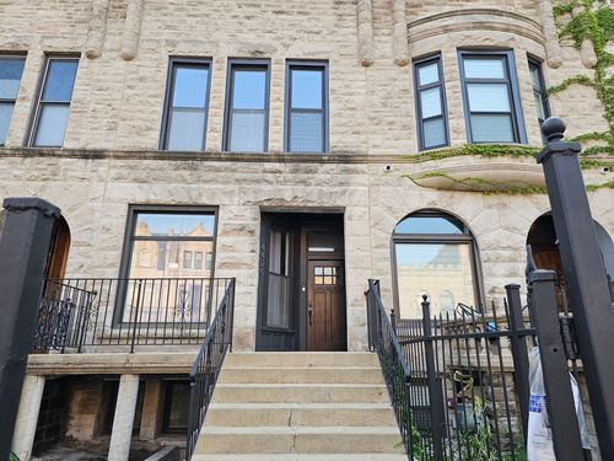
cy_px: 230
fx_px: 408
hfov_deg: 73.9
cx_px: 307
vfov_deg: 58.9
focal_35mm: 23
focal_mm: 6.3
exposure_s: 1/180
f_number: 1.7
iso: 40
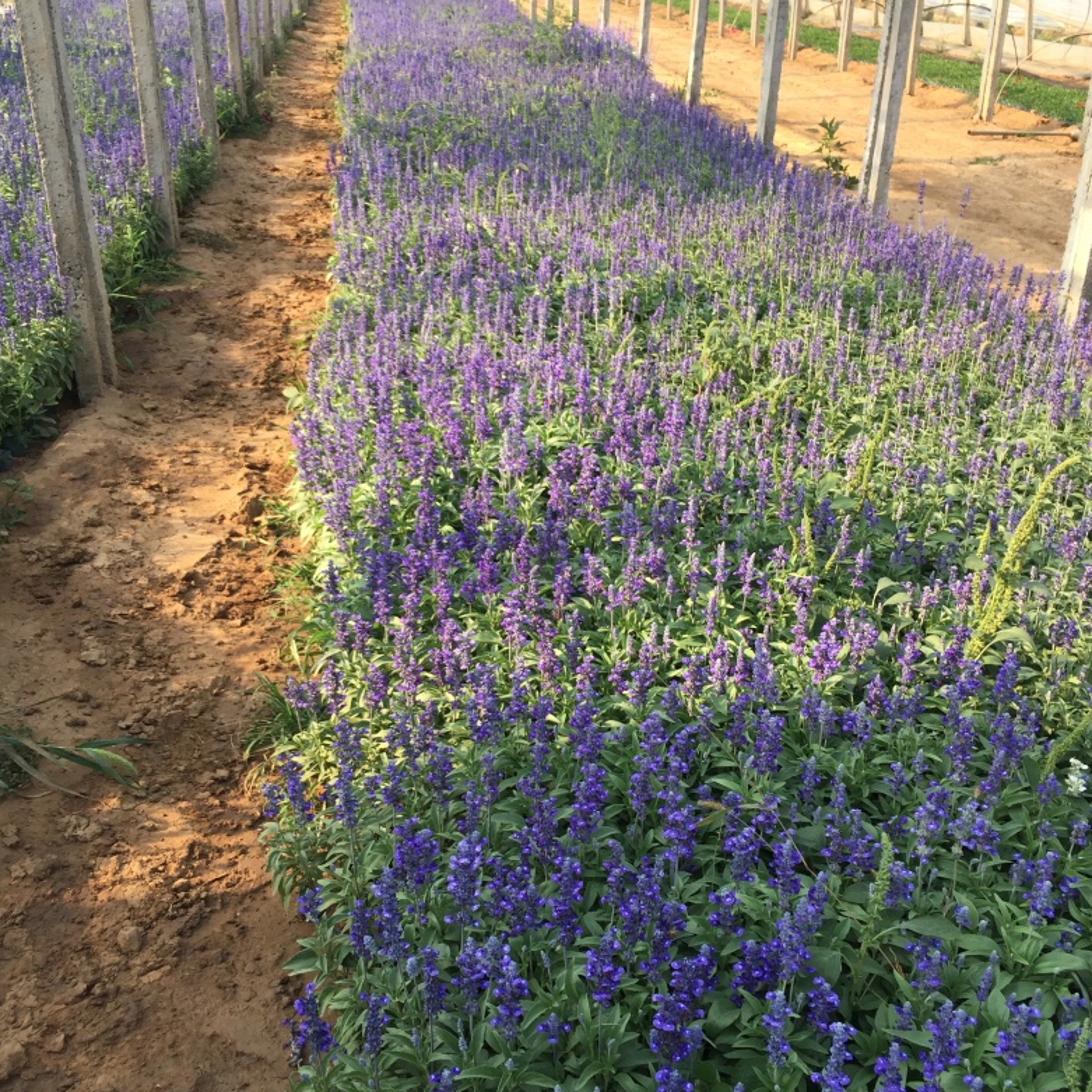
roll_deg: -1.9
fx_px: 1249
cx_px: 547
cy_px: 587
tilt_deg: -27.7
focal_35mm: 35
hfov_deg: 47.2
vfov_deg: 47.2
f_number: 2.2
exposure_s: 1/388
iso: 32
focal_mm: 4.15
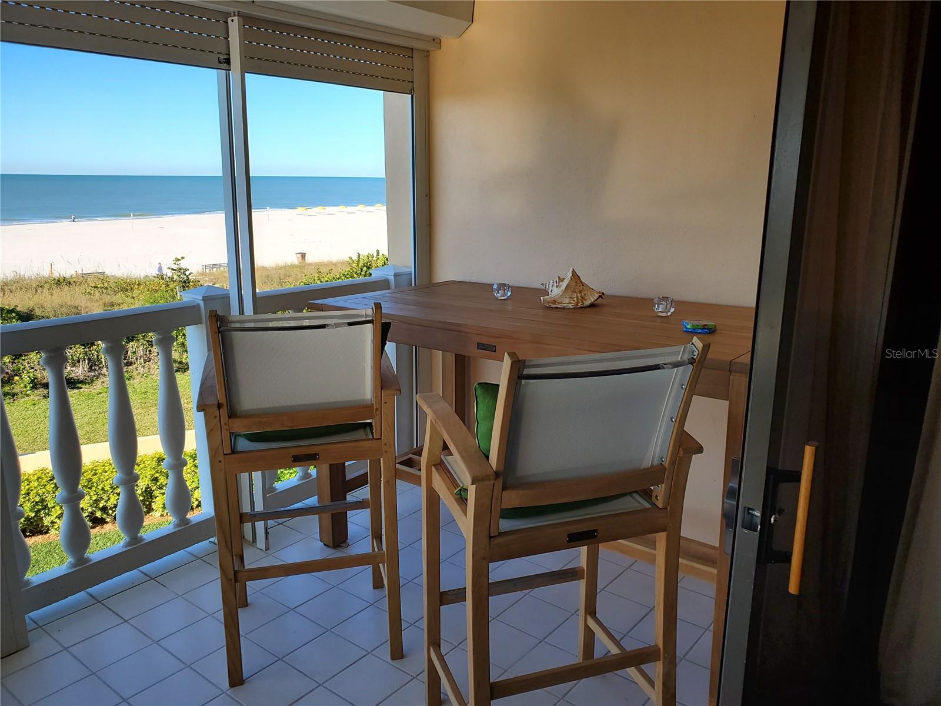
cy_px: 353
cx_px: 470
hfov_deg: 67.3
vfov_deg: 53.1
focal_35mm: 26
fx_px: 707
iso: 50
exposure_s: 1/820
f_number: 2.4
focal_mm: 4.3
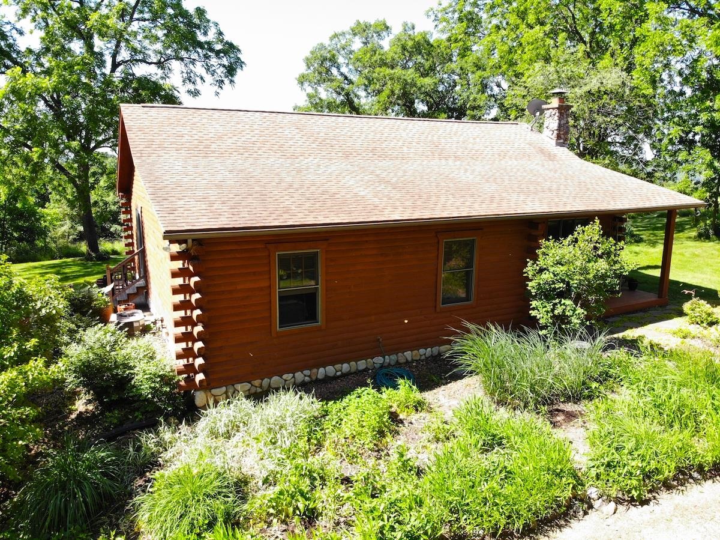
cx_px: 360
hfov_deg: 71.6
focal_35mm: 24
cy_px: 270
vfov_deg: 56.8
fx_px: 499
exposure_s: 1/200
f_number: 2.8
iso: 100
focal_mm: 4.5
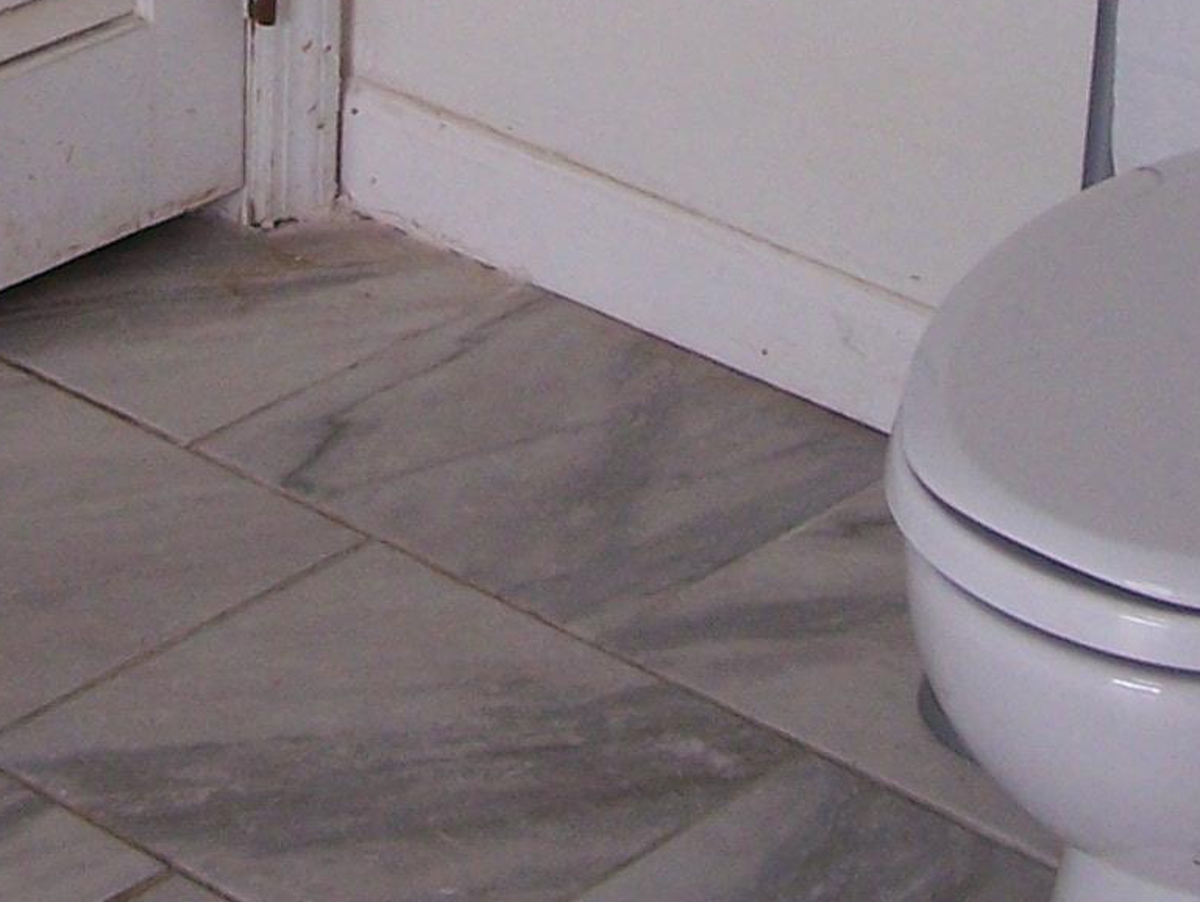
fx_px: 4857
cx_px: 443
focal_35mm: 140
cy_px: -534
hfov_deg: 14.1
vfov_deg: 10.2
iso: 80
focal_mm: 6.3
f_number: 2.8
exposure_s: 1/100
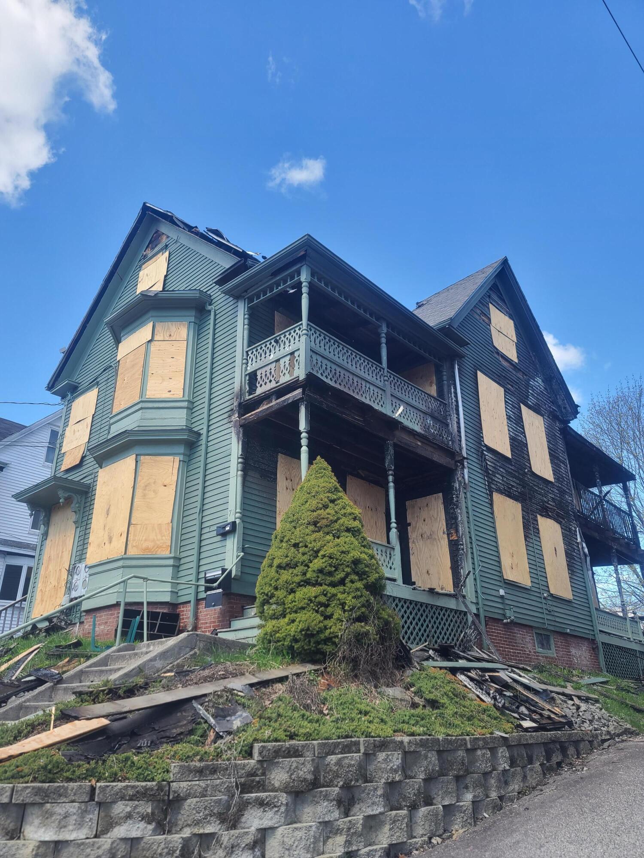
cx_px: 322
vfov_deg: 69.4
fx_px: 620
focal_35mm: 25
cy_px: 429
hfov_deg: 54.9
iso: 16
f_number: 1.8
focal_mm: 7
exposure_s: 1/193
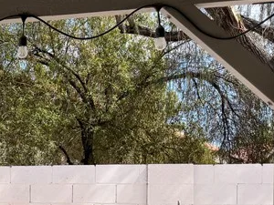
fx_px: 649
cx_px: -190
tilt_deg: -2.1
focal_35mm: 82
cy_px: 197
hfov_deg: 19.2
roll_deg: -0.2
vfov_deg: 17.6
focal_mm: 6.76
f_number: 1.78
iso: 80
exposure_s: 1/5714
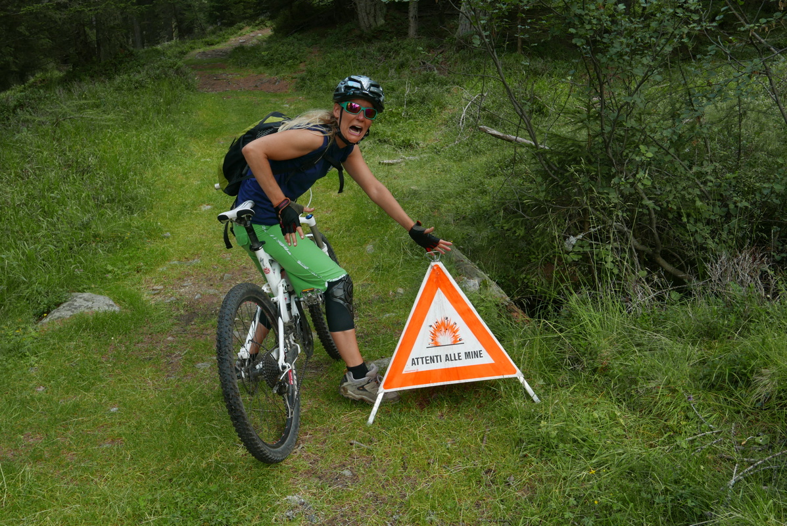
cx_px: 394
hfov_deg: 54.4
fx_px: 766
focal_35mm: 35
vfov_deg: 37.9
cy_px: 263
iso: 200
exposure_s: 1/125
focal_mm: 15.9
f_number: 5.6
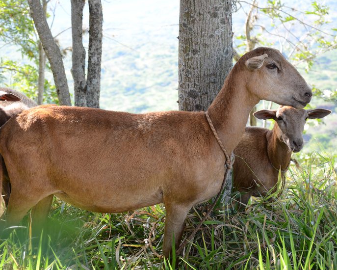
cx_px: 138
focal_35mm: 92
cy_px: 136
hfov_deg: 20.8
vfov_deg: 16.7
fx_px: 918
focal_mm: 50
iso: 400
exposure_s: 1/100
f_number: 5
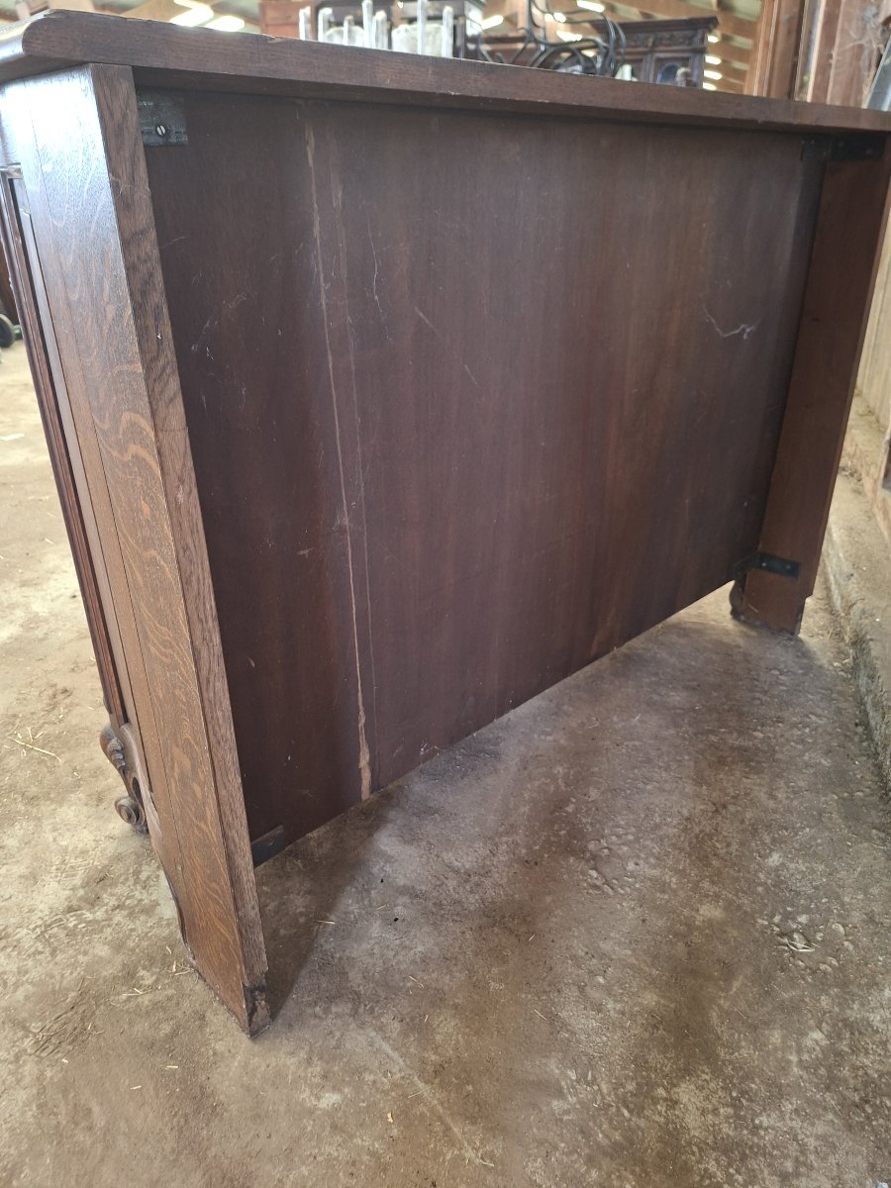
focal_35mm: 23
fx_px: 789
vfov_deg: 73.9
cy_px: 594
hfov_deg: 58.9
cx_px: 446
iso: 250
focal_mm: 5.54
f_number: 1.8
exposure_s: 1/50
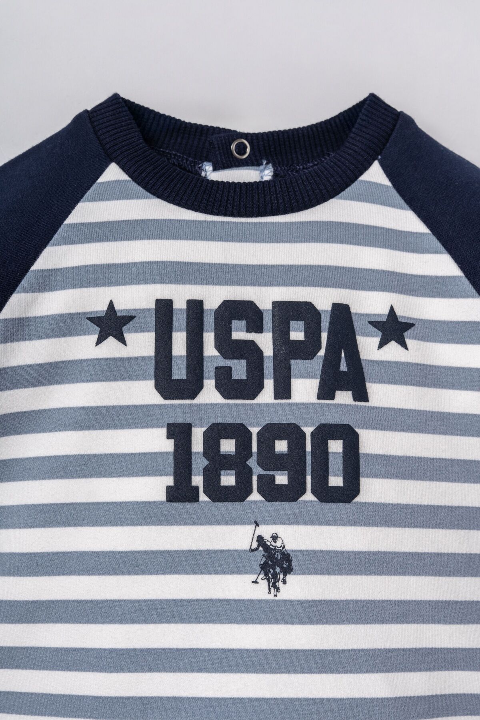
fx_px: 1000
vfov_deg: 39.6
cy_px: 360
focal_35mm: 50
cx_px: 240
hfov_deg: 27.0
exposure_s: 1/125
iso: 250
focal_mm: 50
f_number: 9
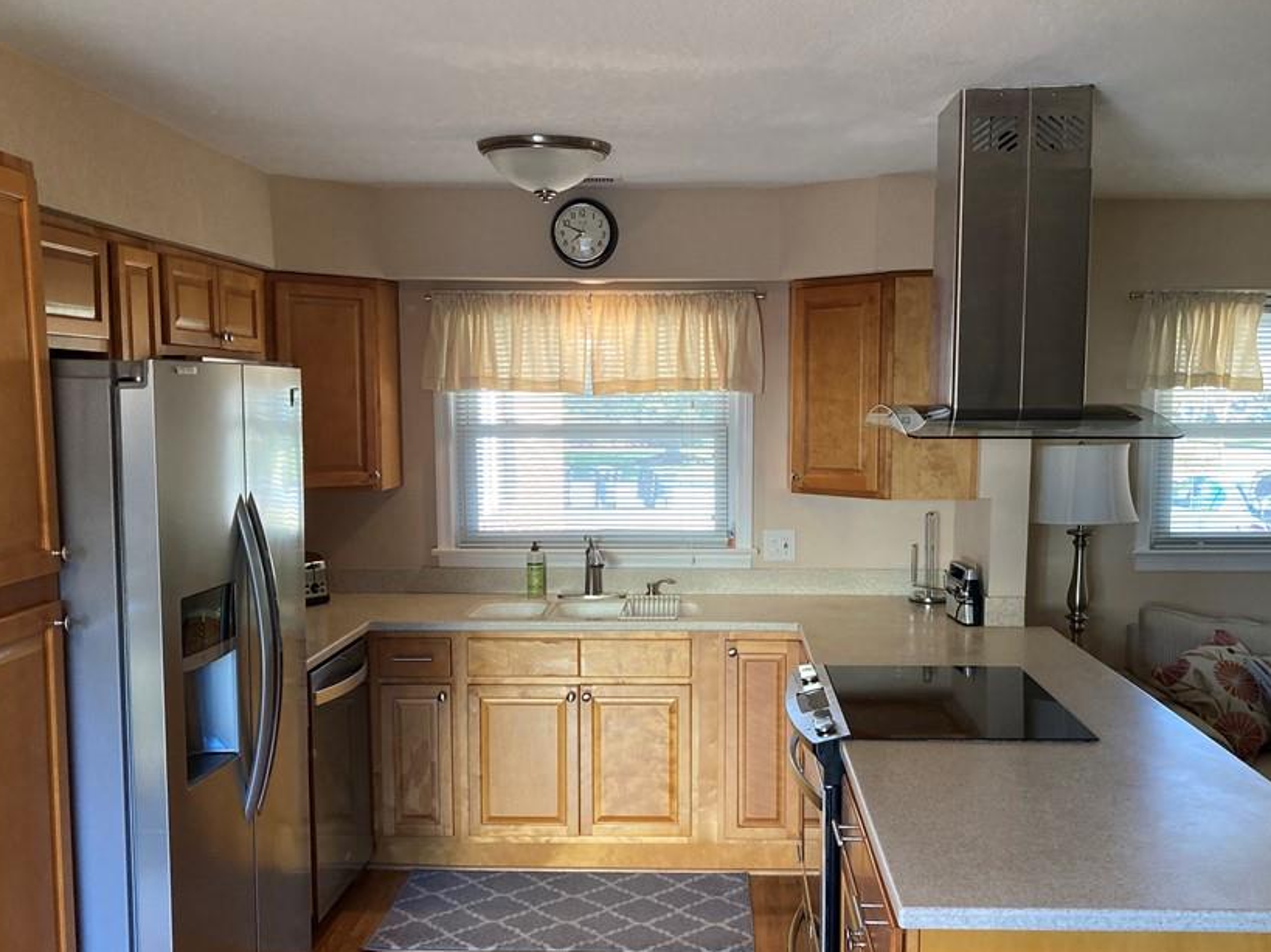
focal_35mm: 35
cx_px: 680
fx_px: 1285
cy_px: 563
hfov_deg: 52.6
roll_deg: -0.5
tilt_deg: -6.7
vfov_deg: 40.5
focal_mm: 3.99
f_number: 1.8
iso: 160
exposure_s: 1/60
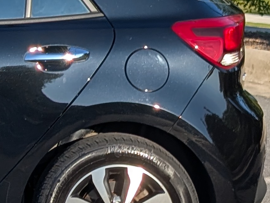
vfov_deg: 6.5
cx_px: -233
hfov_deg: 8.3
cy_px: 48
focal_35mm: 230
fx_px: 1794
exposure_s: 1/760
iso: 19
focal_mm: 6.9
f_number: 1.68
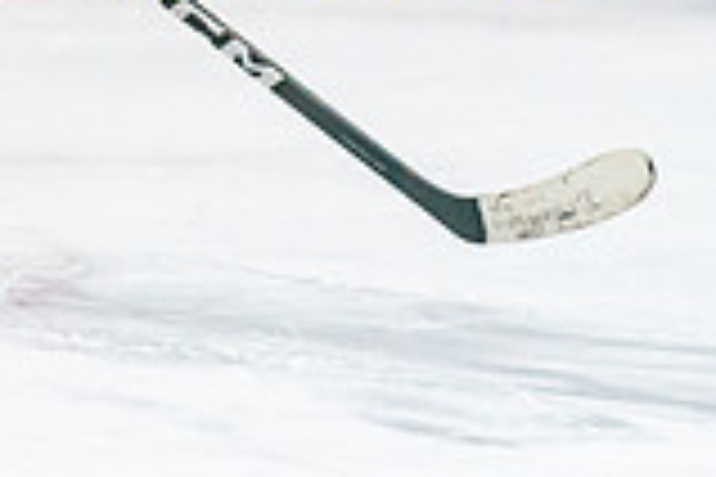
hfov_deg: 2.2
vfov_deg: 1.5
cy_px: -350
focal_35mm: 935
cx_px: -437
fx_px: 18595
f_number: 2.8
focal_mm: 194
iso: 3200
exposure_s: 1/1250
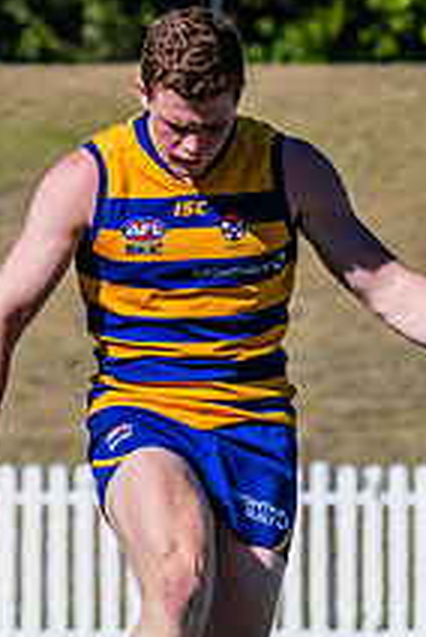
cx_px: 294
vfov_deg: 1.3
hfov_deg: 0.9
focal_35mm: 1566
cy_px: 438
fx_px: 27704
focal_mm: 420
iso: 800
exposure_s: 1/1600
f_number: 14
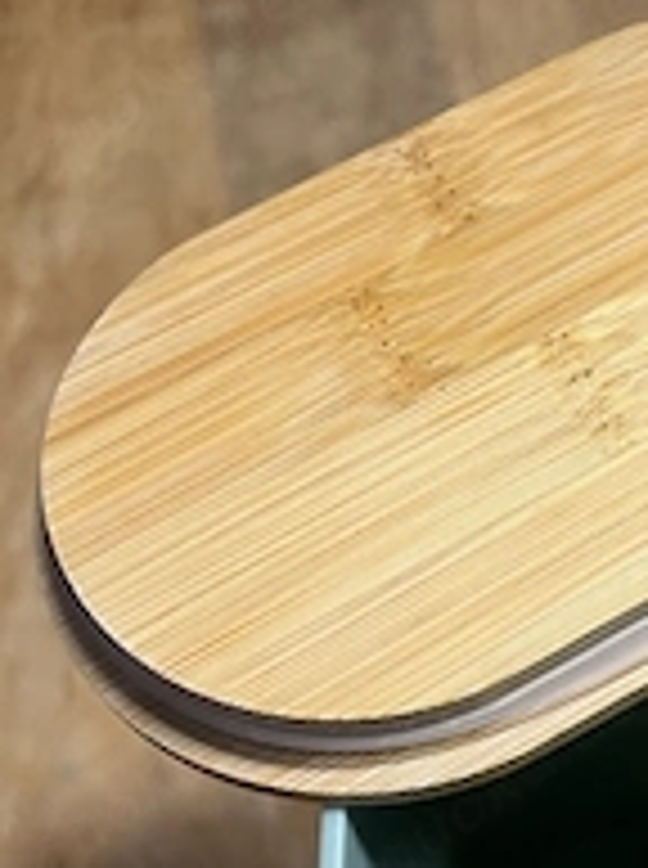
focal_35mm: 54
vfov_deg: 33.1
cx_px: 603
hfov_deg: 25.9
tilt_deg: -67.6
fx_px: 1352
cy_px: 832
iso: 160
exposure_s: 1/59
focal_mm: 5.7
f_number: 1.5
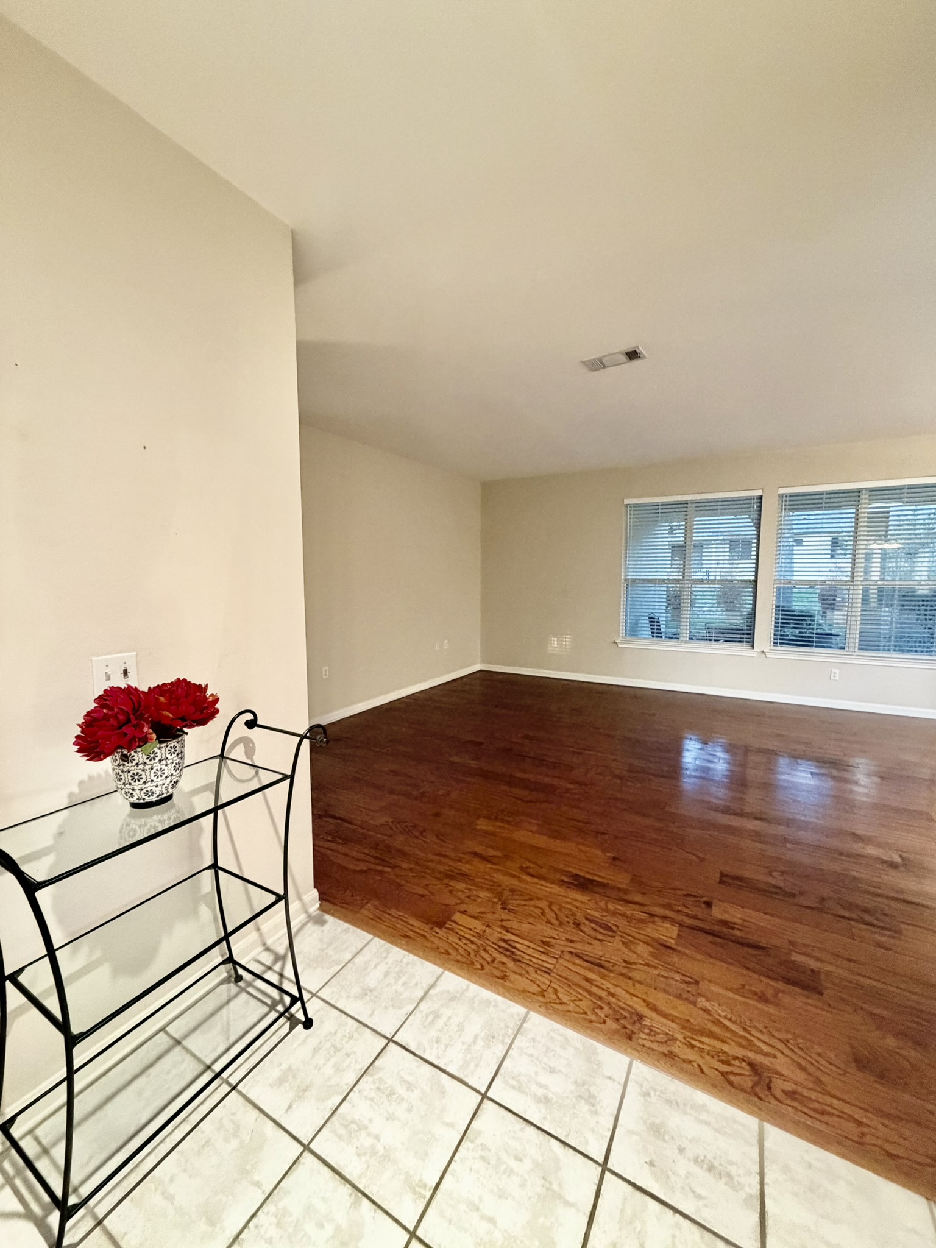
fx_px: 505
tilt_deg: -5.5
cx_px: 468
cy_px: 624
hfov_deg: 85.7
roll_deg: -0.5
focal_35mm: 14
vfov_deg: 102.1
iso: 500
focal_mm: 2.22
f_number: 2.2
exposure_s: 1/60
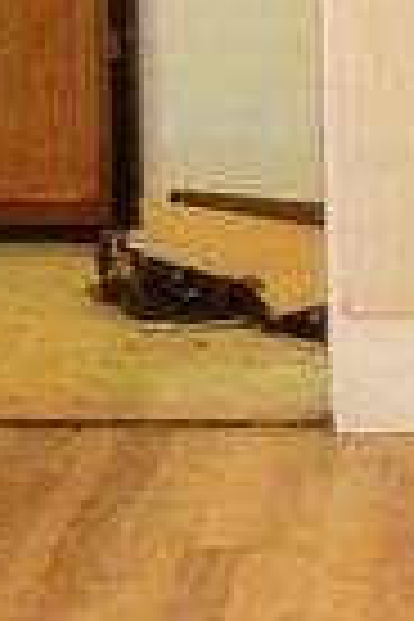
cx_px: 1580
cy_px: 324
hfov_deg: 5.1
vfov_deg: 8.4
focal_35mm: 244
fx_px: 4209
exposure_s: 1/30
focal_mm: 5.4
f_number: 3.5
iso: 255
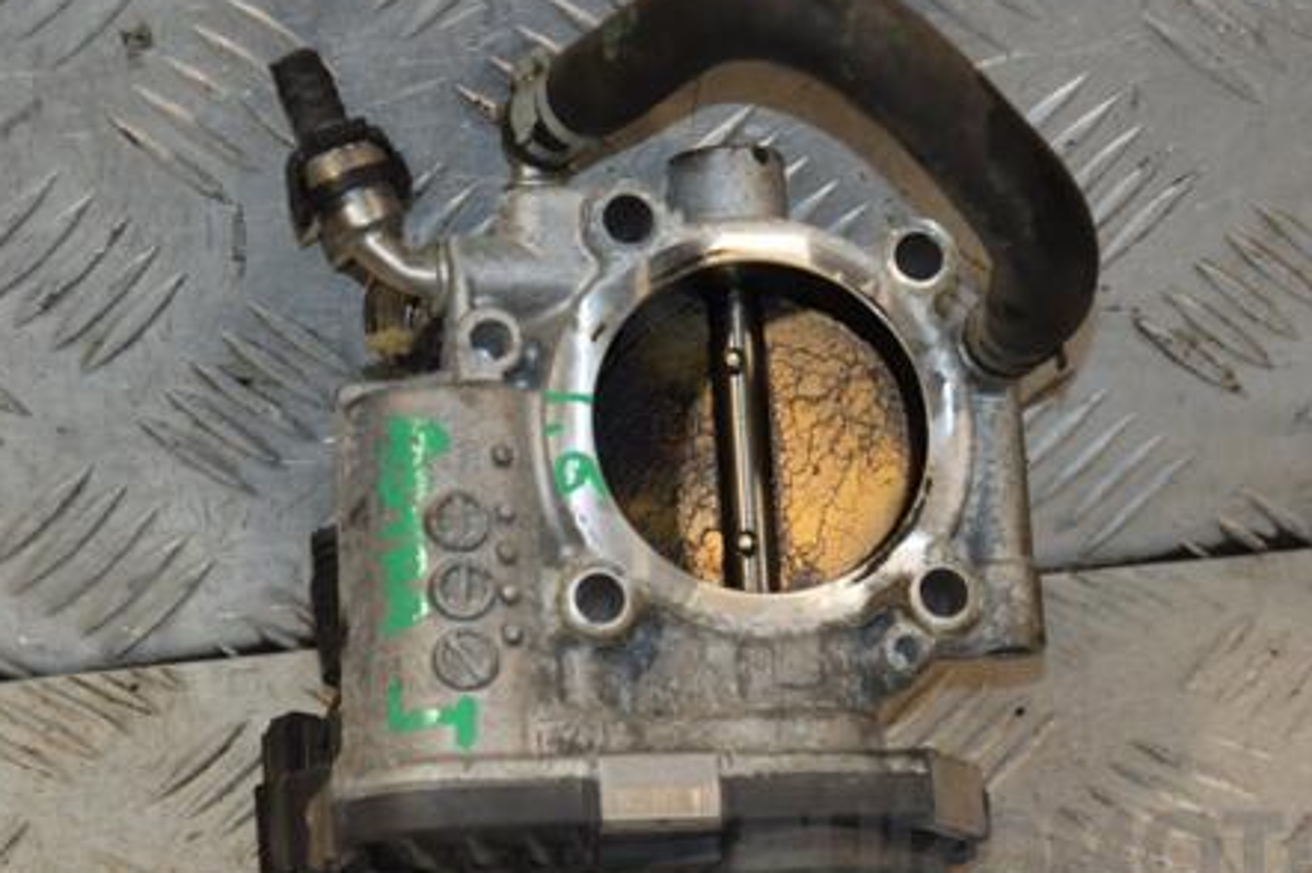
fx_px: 5936
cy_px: 460
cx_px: 686
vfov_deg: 8.4
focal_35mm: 163
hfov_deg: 12.6
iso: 800
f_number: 5.3
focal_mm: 80
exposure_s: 1/200
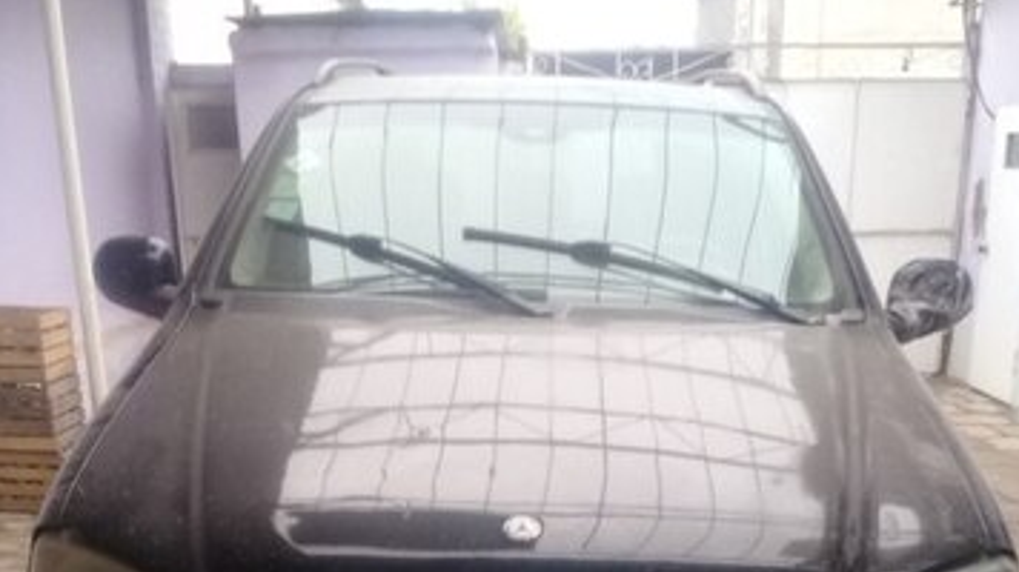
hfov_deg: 43.7
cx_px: 504
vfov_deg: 23.4
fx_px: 1270
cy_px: 675
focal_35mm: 47
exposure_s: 1/33
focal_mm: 3.3
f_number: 2.2
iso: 80
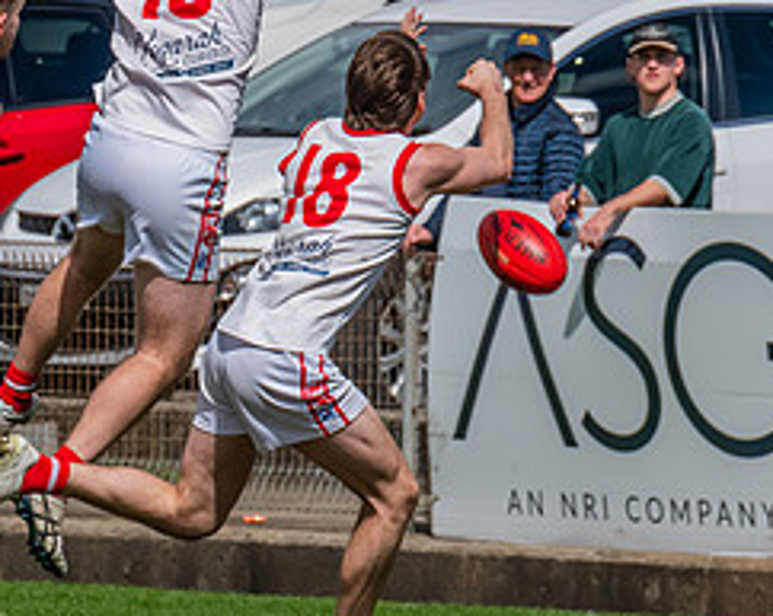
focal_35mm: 1101
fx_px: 25158
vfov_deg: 1.4
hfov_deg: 1.8
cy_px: 293
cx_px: 24
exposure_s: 1/1600
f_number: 13
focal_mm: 420
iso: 800
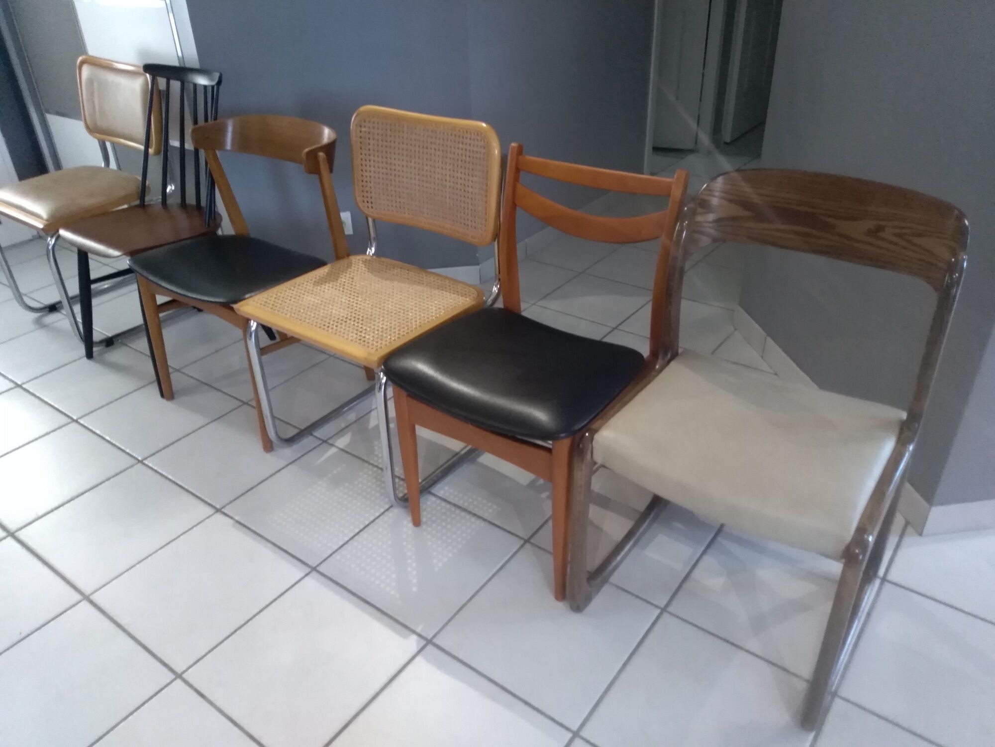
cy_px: 374
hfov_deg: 67.3
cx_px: 498
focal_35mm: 26
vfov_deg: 53.1
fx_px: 747
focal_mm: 3.54
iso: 863
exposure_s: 1/25
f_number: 2
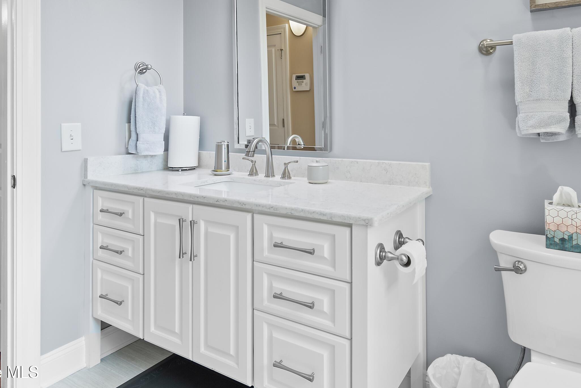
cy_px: 114
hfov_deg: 77.8
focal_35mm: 22
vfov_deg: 55.4
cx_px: 344
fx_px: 355
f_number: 4.5
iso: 100
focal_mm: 10
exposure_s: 1/10
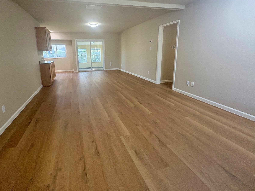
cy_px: 76
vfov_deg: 73.8
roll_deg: +2.1
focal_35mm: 17
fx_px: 125
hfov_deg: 90.2
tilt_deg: -11.1
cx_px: 106
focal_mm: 2.22
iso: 320
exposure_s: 1/120
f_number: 2.2
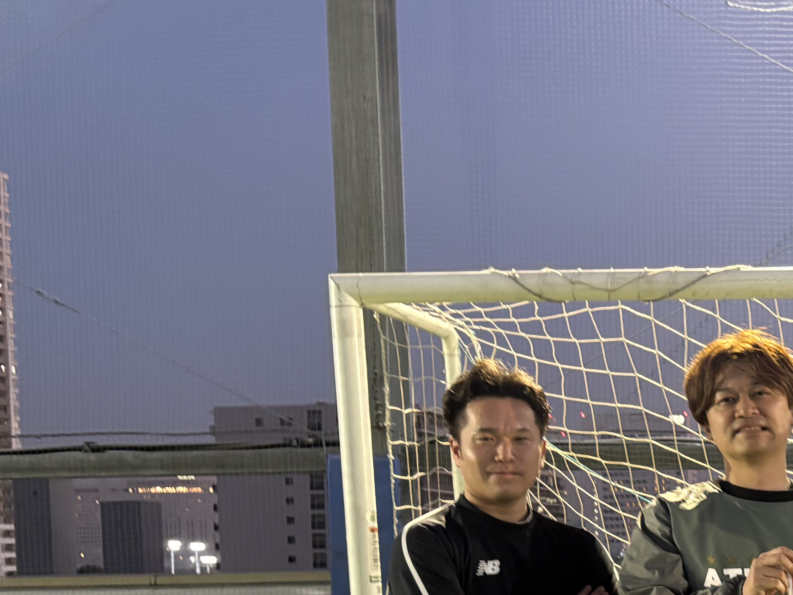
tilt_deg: -3.0
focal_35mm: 59
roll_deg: +0.1
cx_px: 871
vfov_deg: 23.6
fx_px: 1352
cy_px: 610
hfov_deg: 29.5
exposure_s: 1/33
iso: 400
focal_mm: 5.96
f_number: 1.6
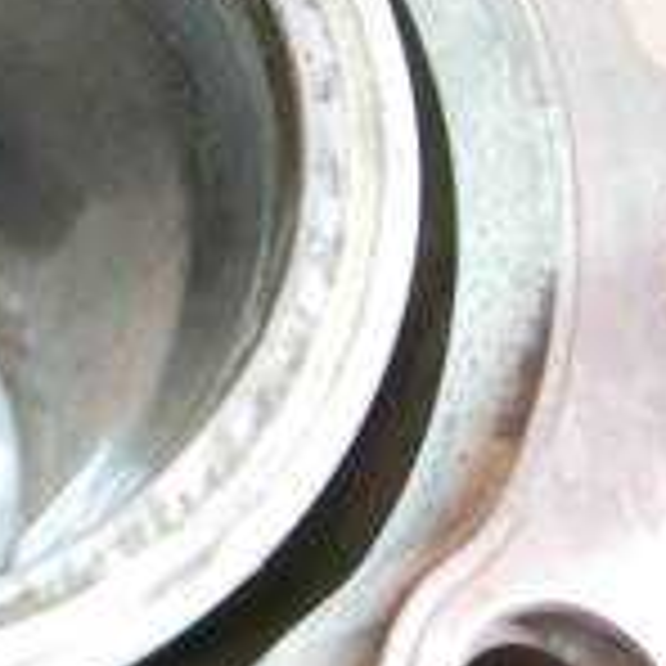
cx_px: -176
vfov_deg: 24.6
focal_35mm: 69
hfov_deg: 22.6
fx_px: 1502
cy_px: 130
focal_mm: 12
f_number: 3.5
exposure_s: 1/125
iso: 1250
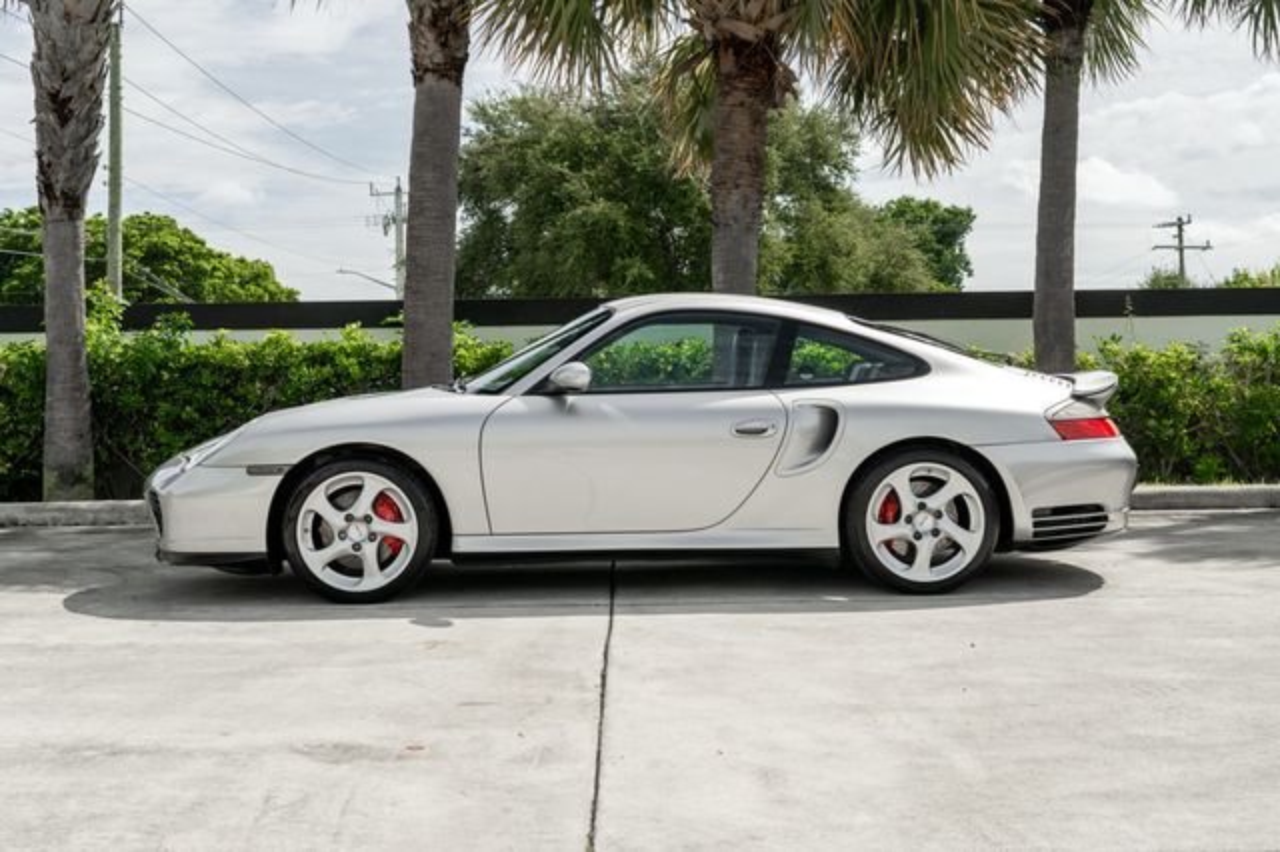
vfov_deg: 25.8
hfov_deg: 38.0
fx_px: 1859
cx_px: 678
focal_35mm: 52
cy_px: 380
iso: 200
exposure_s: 1/160
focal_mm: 42
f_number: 8
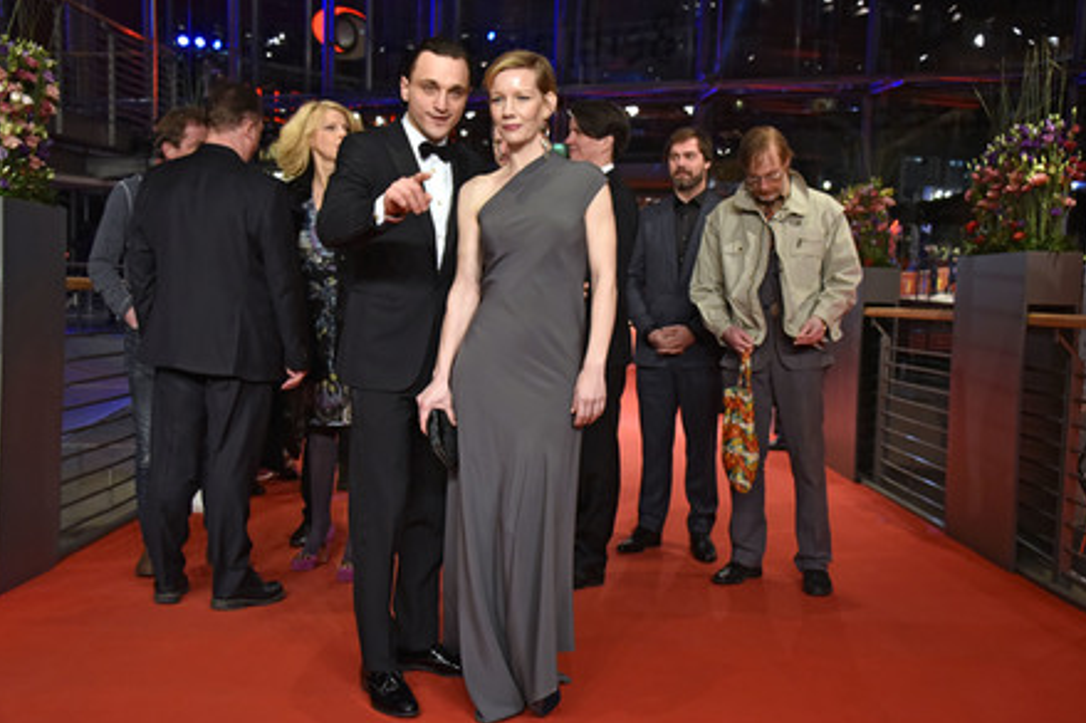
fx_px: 1176
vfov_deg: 34.2
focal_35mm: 39
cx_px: 548
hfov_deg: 49.6
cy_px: 369
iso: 3200
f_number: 5
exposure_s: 1/250
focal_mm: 38
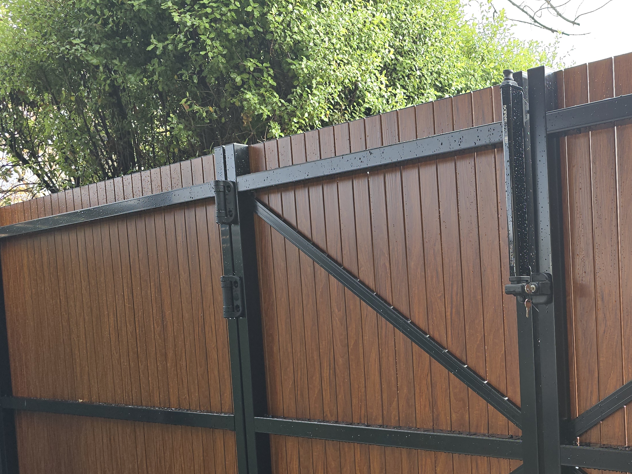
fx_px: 767
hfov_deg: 41.1
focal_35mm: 42
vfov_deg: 33.7
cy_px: 356
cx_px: 576
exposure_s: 1/180
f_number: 1.7
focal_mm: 6.3
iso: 20
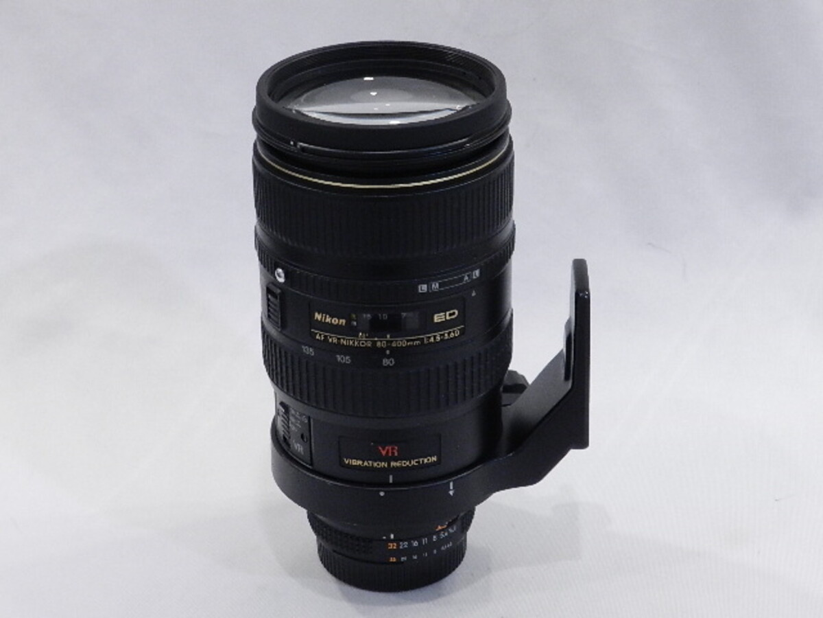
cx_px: 412
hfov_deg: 25.7
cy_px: 309
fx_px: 1807
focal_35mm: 76
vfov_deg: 19.4
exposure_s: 1/50
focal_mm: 13.5
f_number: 4.8
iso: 800
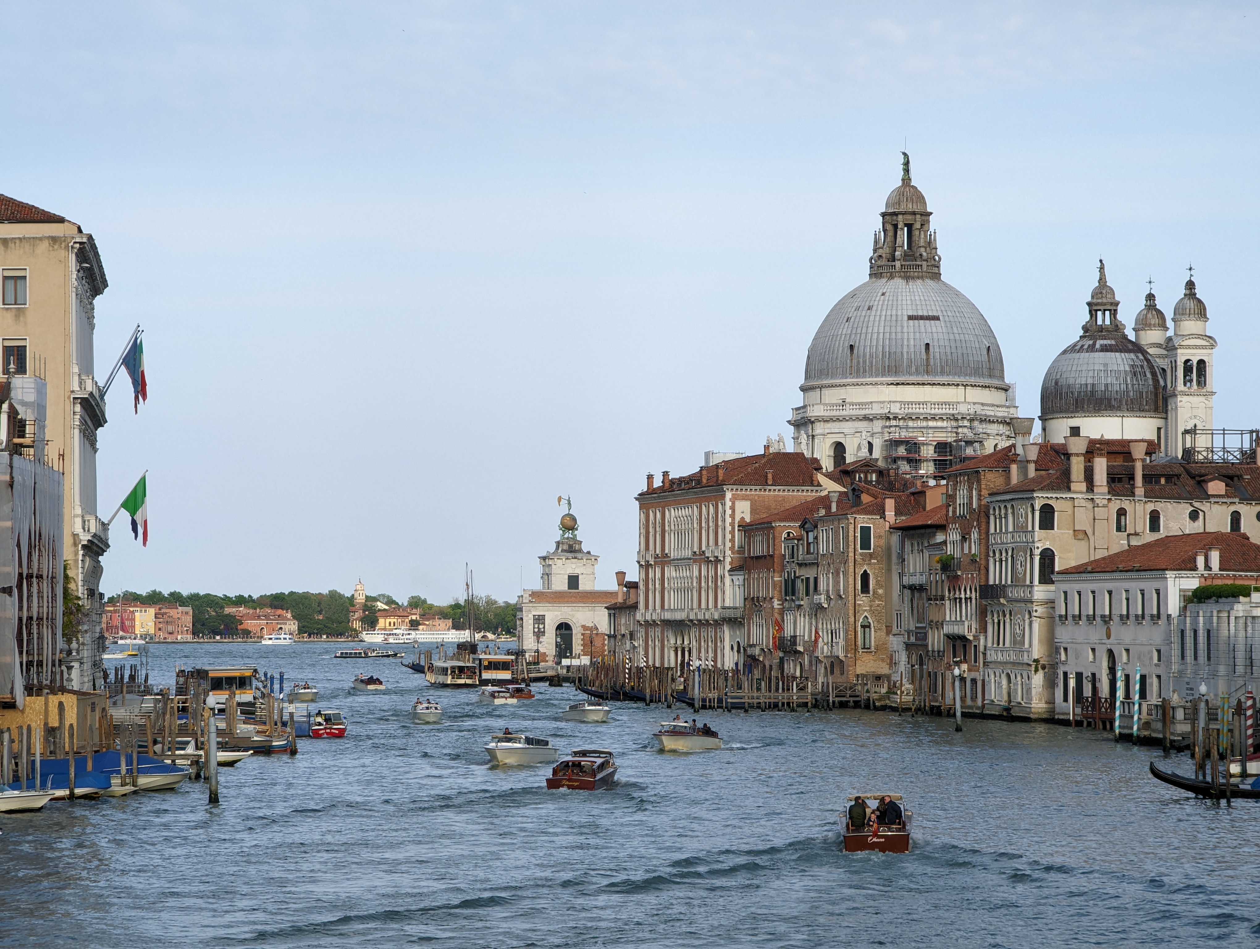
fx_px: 3791
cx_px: 630
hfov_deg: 18.9
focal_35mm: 104
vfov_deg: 14.3
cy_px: 474
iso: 40
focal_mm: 19
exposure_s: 1/273
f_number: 3.5
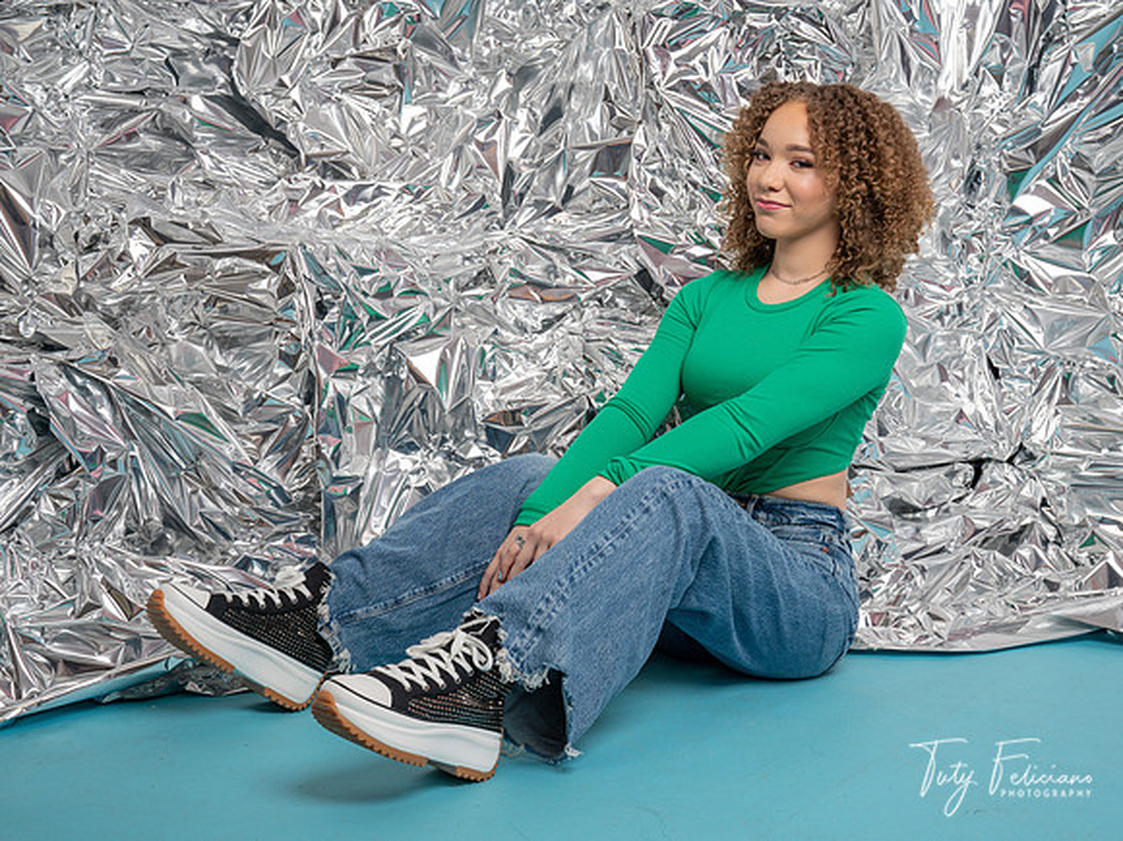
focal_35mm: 47
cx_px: 633
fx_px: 1537
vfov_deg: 30.6
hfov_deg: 40.1
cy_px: 423
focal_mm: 42
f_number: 7.1
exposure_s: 1/250
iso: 400
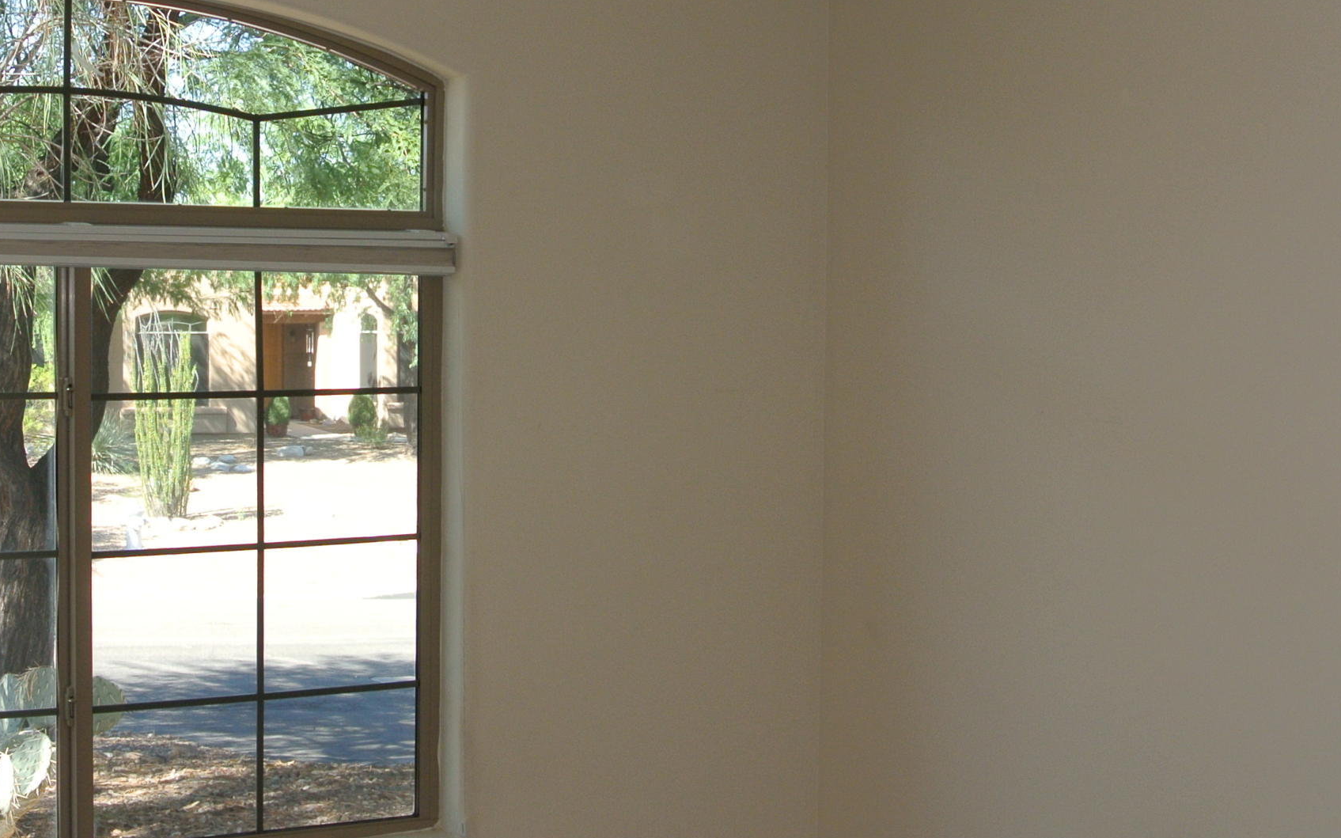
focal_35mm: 56
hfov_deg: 35.8
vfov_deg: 23.1
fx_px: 2046
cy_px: 442
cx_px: 404
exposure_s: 1/60
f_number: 5.6
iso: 200
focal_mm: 11.8
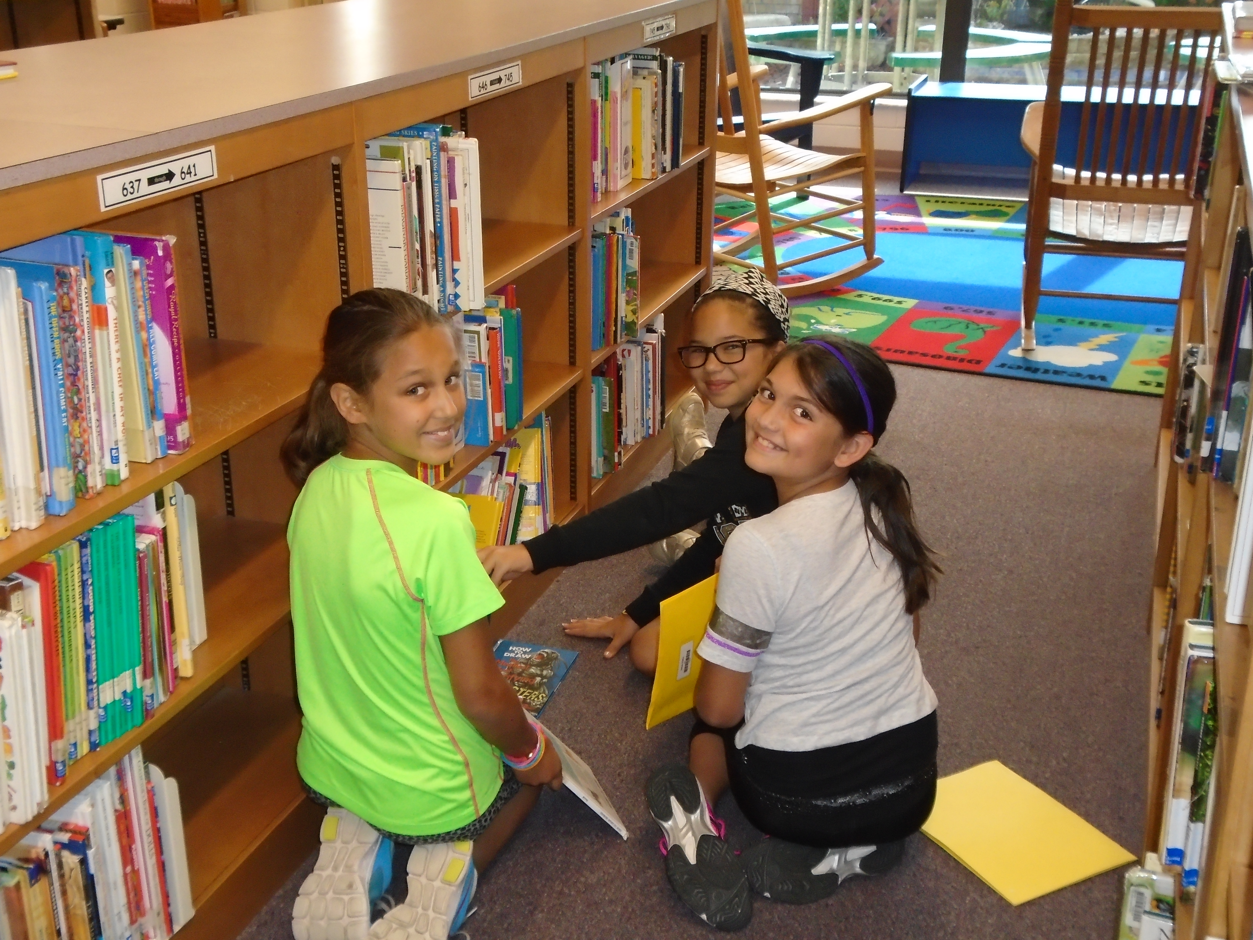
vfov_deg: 34.3
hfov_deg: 44.8
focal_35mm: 42
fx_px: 1520
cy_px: 470
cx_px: 626
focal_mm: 7.4
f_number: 4.1
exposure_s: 1/50
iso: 400
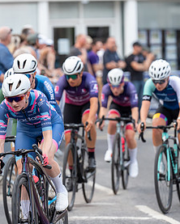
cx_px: 39
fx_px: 2142
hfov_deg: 4.8
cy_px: 89
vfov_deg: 6.0
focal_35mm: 322
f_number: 3.2
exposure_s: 1/1000
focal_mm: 164
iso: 500
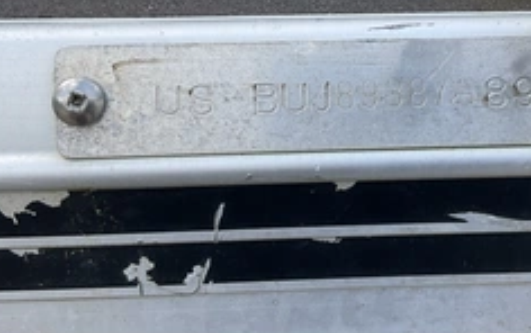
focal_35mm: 52
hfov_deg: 38.5
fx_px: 753
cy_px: 83
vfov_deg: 24.7
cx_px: 344
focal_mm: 3
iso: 25
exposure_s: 1/529
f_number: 1.8
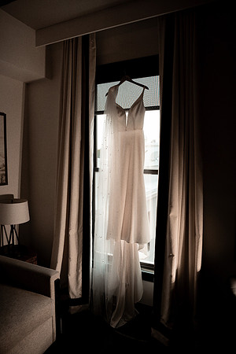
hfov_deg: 53.1
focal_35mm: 24
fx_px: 236
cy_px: 177
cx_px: 118
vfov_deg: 73.7
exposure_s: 1/400
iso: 320
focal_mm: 24
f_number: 2.8
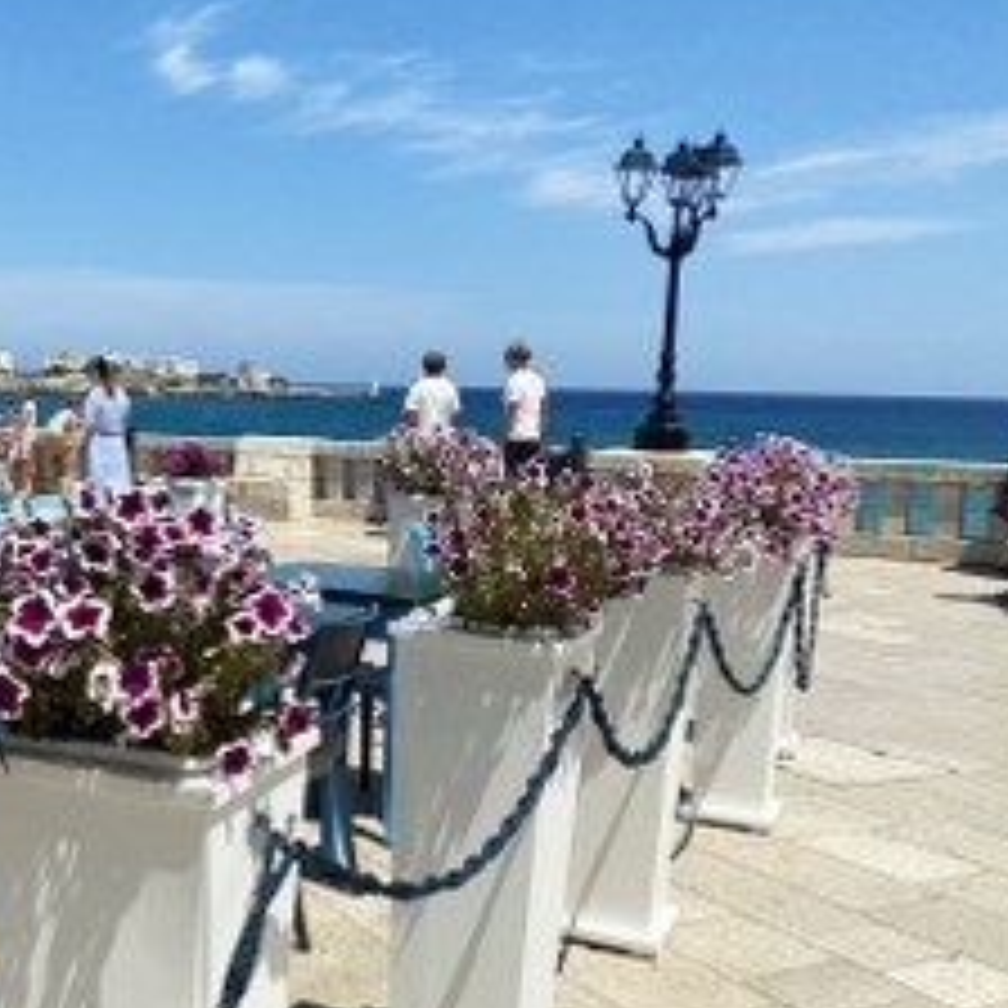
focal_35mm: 41
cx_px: 207
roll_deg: -1.6
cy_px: 554
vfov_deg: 40.9
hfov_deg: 39.4
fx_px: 1351
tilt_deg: -6.2
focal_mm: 4.25
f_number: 1.8
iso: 32
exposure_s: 1/4608
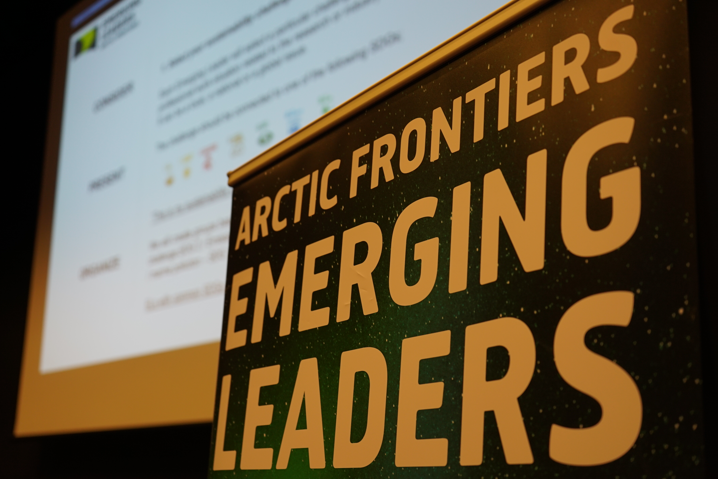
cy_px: 240
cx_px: 359
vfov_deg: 29.9
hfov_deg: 43.6
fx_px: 898
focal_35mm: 45
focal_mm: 45
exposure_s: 1/60
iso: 640
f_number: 4.5
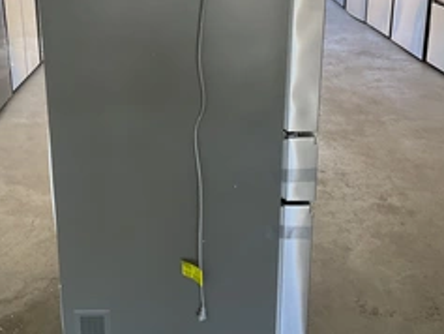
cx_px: 195
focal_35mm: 49
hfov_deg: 38.8
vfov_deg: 29.3
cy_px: 94
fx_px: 629
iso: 50
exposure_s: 1/60
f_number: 1.8
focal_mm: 3
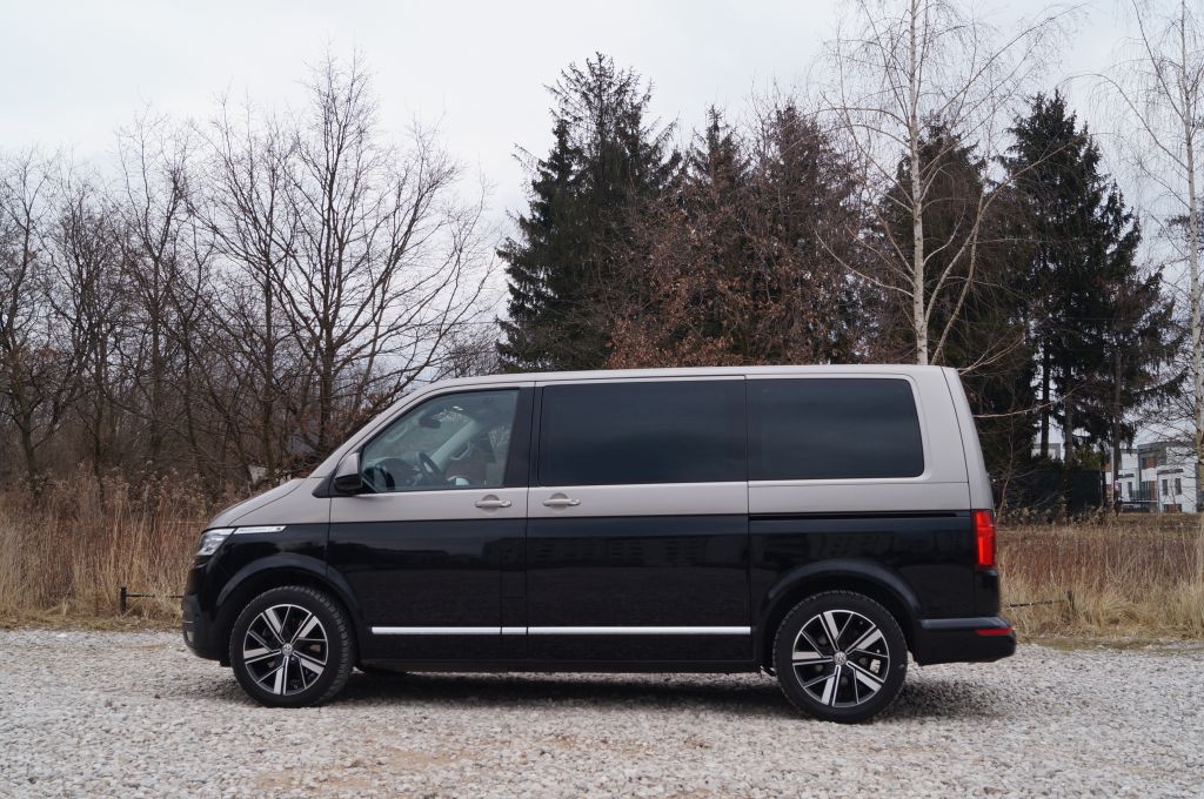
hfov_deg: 57.3
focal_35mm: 33
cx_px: 602
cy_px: 400
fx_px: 1102
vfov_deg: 39.9
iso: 100
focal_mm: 22
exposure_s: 1/100
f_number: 10
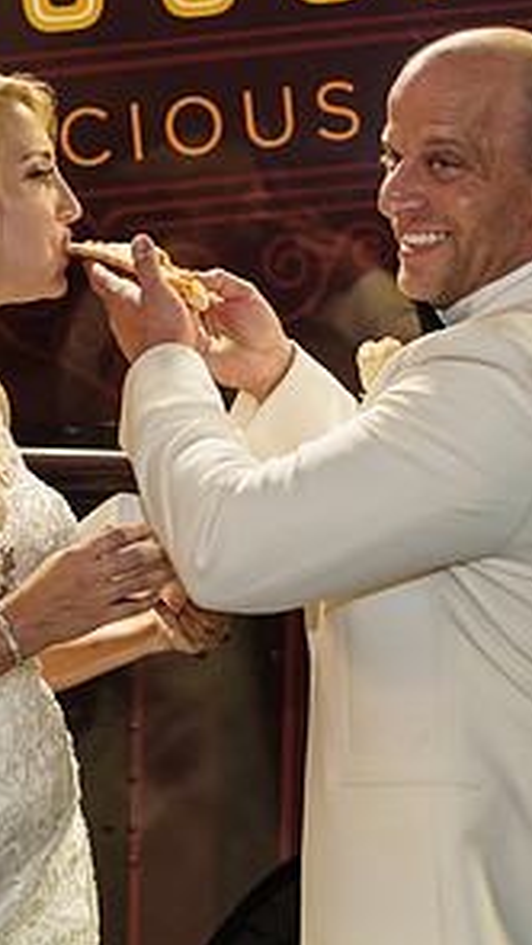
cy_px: 373
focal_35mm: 107
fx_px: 2683
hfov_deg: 11.3
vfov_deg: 20.0
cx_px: 256
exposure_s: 1/160
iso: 2000
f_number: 2
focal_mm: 35
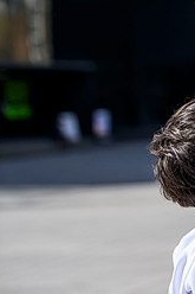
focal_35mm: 180
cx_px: 329
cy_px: 68
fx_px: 1464
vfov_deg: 11.4
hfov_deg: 7.4
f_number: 3.5
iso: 160
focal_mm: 77
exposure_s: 1/1600
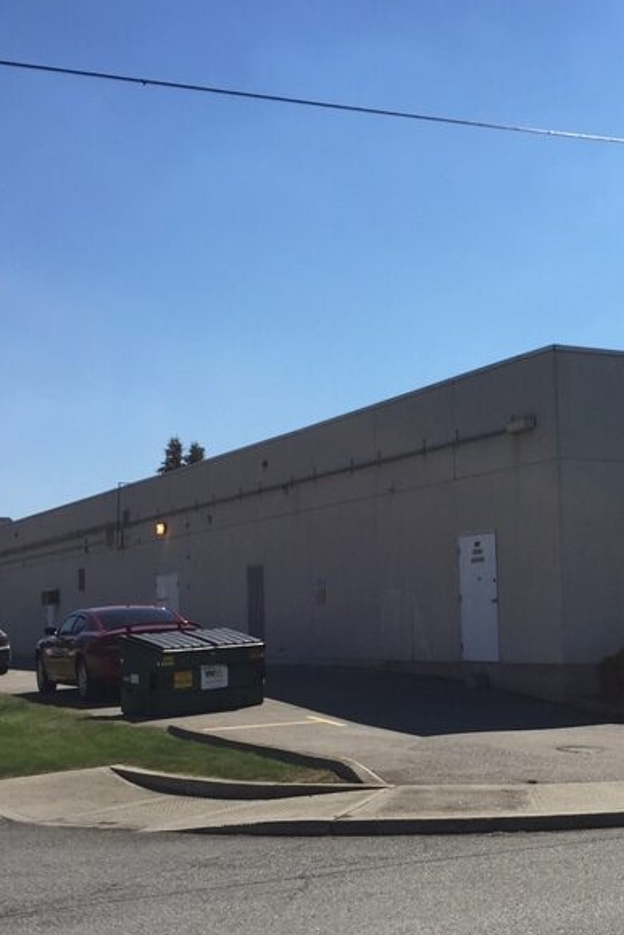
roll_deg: -0.2
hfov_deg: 24.9
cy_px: 555
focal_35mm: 52
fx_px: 1351
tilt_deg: +2.9
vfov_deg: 38.0
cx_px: 609
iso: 32
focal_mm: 4.15
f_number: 2.2
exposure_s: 1/3049
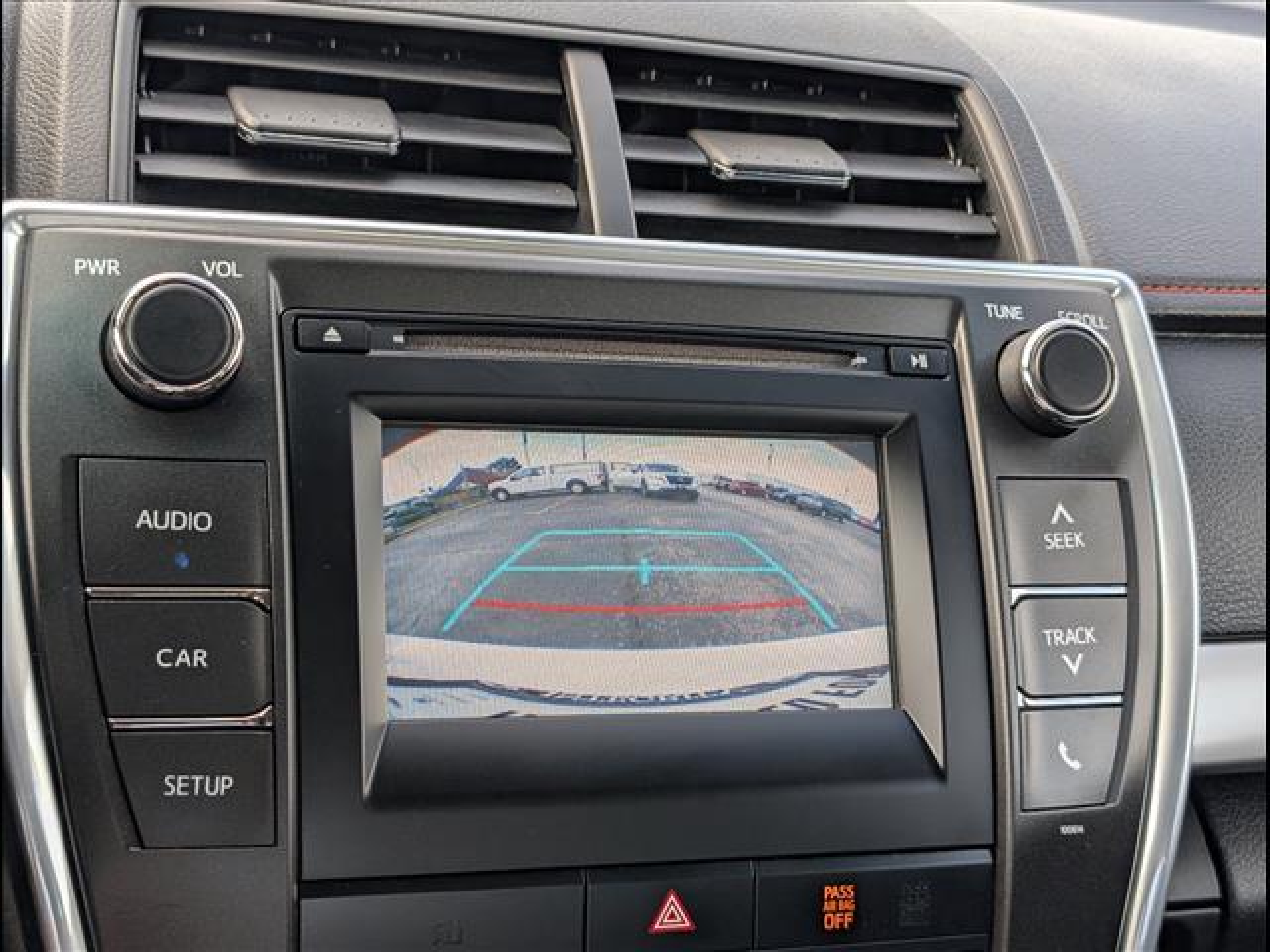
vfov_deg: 29.7
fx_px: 1798
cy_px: 476
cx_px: 635
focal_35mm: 49
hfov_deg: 38.9
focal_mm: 6.9
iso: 36
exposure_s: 1/167
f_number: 1.68
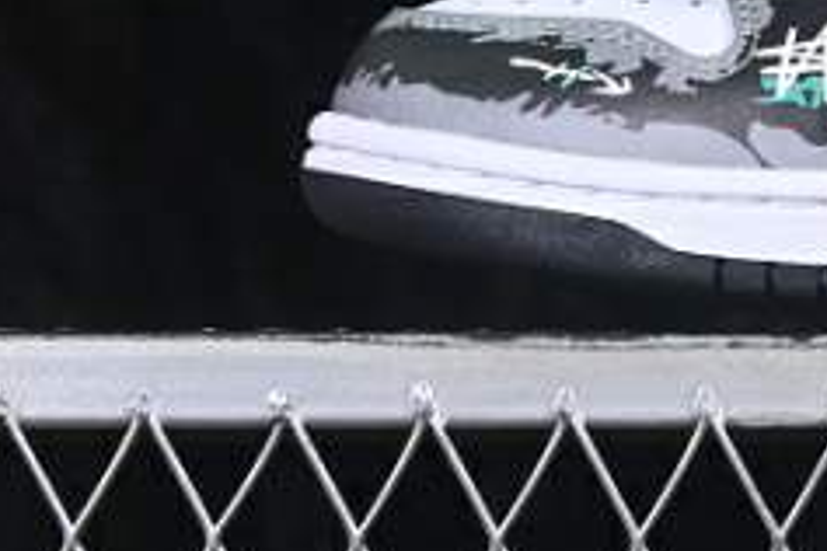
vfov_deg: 5.9
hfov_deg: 8.7
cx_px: 1197
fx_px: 5306
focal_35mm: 231
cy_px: -195
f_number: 7.1
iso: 160
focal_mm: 50
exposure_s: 1/80
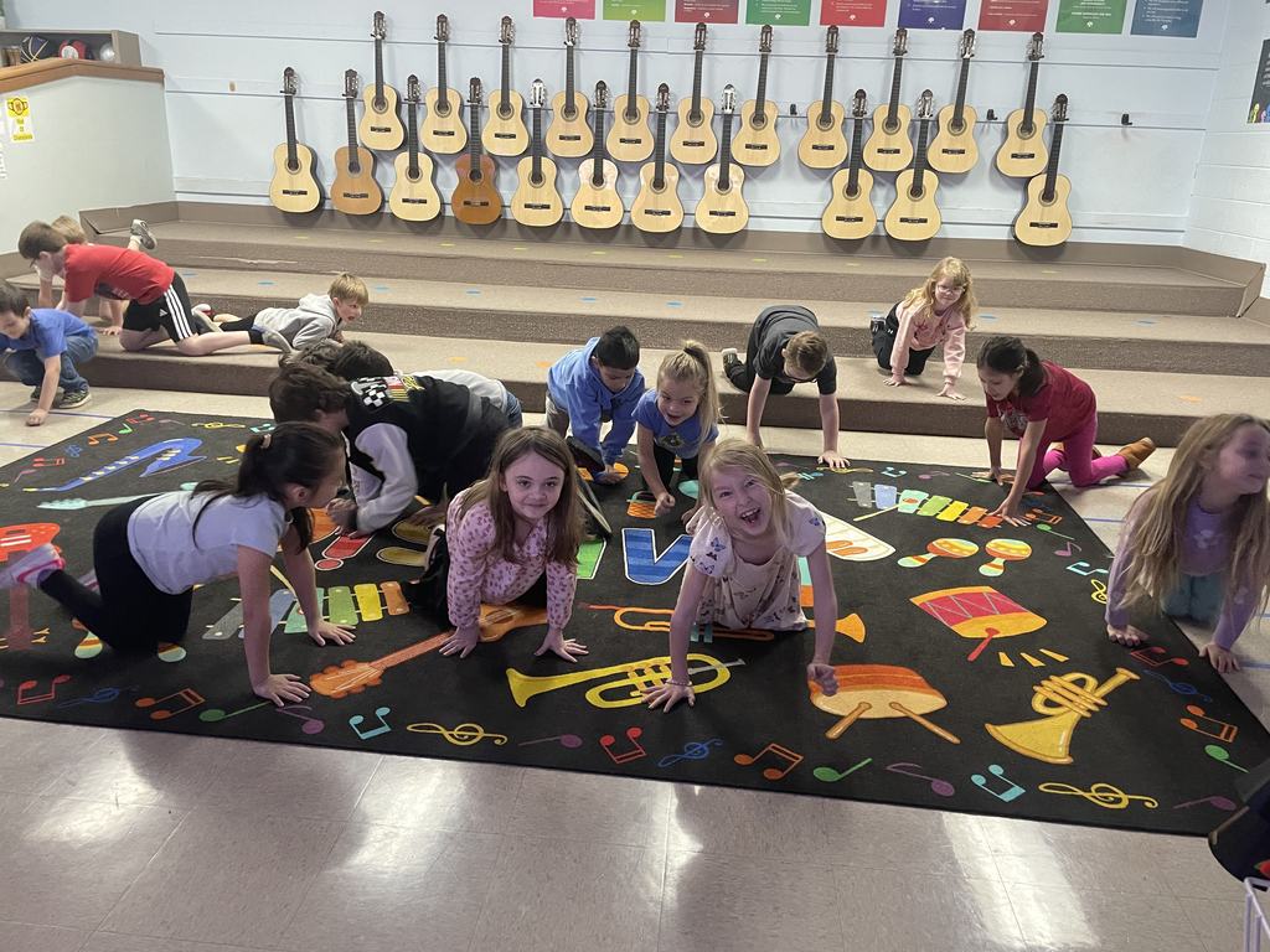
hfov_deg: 67.3
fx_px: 954
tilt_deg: -19.8
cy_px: 476
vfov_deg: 53.1
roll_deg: -2.2
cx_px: 635
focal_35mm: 26
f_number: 1.6
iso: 320
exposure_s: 1/60
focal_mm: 4.2
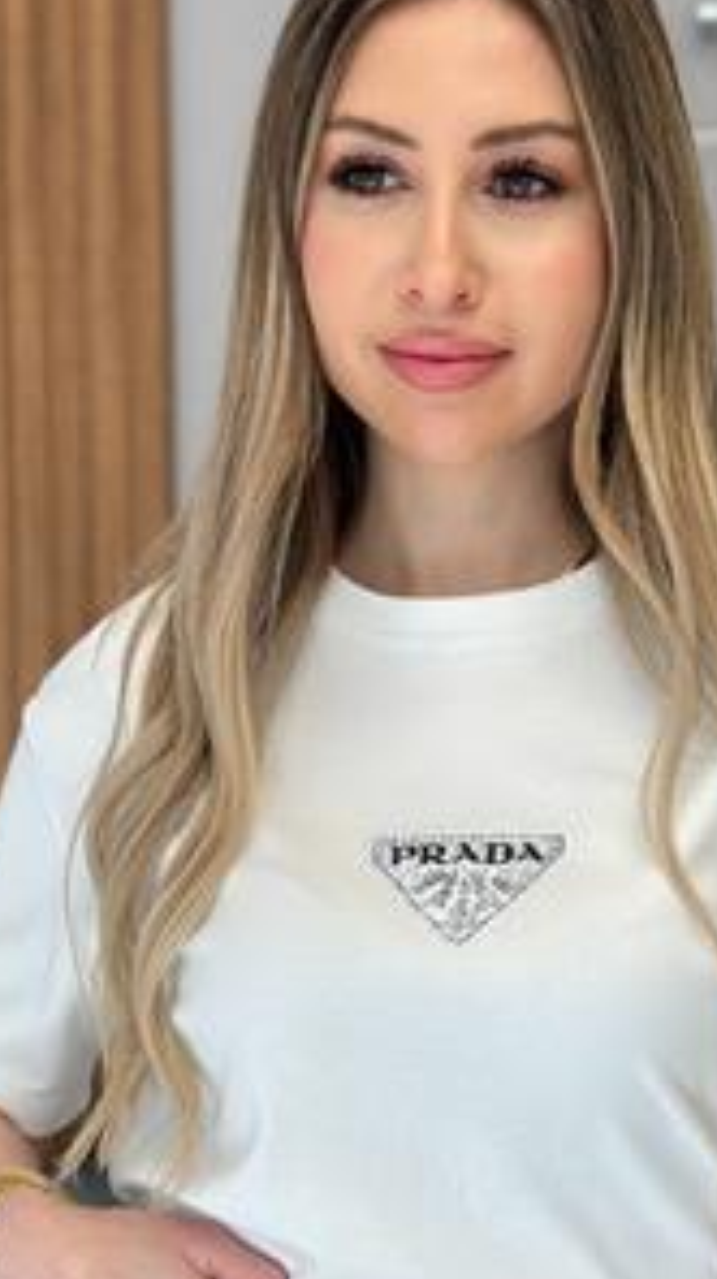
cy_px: 964
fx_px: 3117
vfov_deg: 23.0
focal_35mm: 92
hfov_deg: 13.1
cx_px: 505
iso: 100
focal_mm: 6.86
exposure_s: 1/100
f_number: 1.78
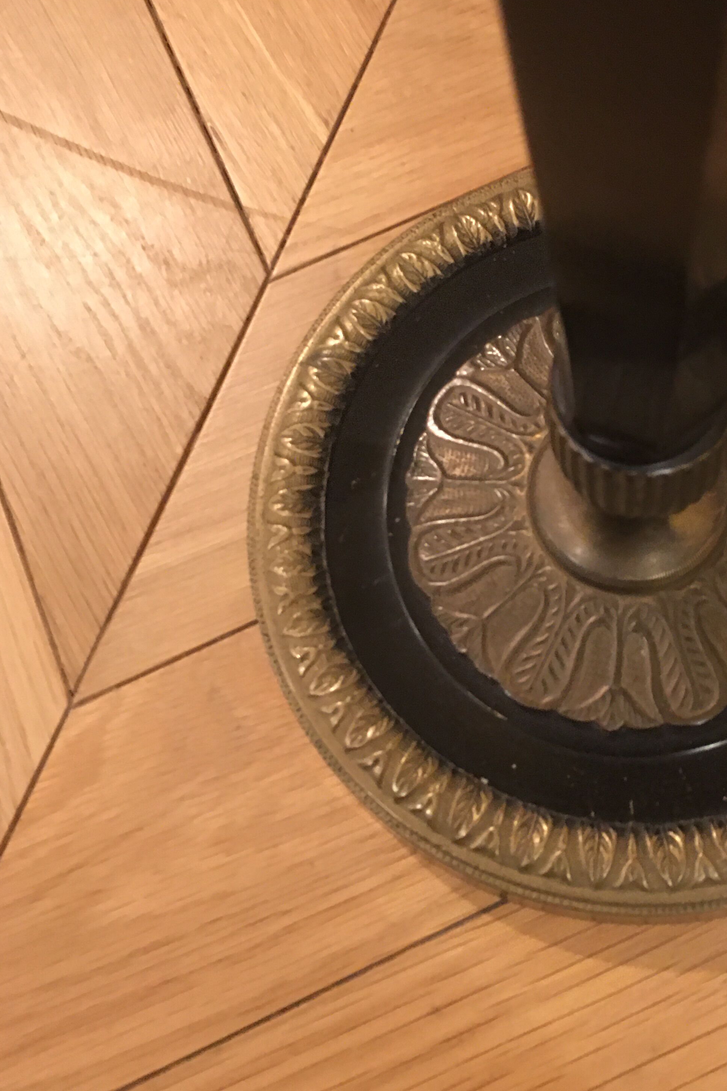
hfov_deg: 31.3
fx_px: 1272
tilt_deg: -70.8
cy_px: 477
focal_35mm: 42
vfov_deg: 46.3
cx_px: 542
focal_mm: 4.15
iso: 125
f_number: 2.2
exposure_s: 1/4
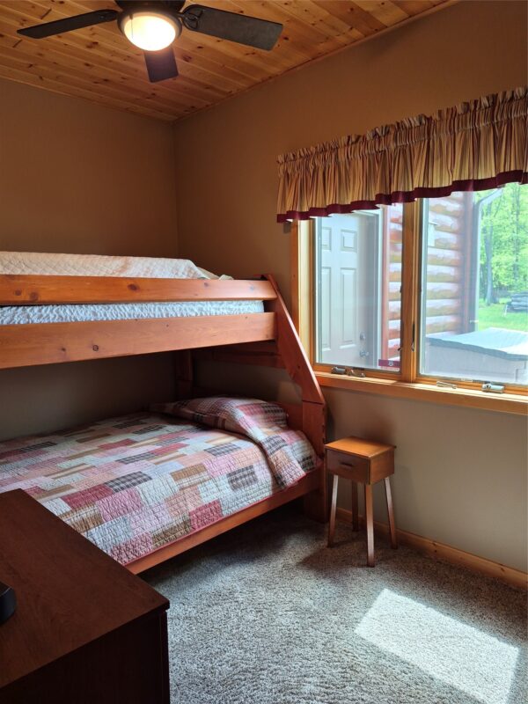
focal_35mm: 23
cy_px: 352
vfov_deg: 73.9
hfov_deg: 58.9
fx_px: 468
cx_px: 264
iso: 125
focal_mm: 5.4
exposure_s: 1/120
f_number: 1.8
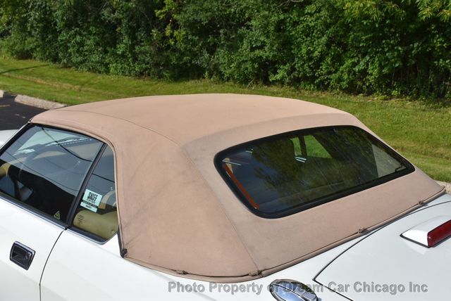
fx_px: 508
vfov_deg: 33.1
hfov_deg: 47.9
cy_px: 150
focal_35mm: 40
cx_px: 226
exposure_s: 1/500
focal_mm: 27
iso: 140
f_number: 8
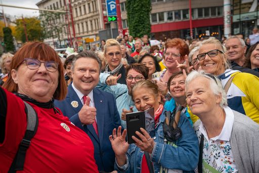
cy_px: 86
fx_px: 252
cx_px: 130
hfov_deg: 54.4
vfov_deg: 37.8
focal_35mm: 35
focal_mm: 35
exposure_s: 1/400
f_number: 4
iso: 250
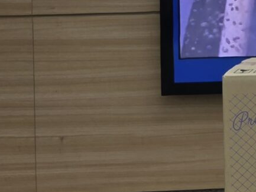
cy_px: -130
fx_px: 1006
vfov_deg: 10.4
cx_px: 695
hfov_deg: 11.1
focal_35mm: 136
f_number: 1.7
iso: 12
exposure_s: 1/68.5
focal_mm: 6.3
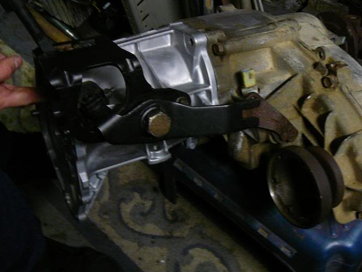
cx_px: 222
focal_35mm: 45
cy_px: 121
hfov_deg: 41.8
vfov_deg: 32.2
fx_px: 471
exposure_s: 1/8
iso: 200
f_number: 2.8
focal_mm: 5.2
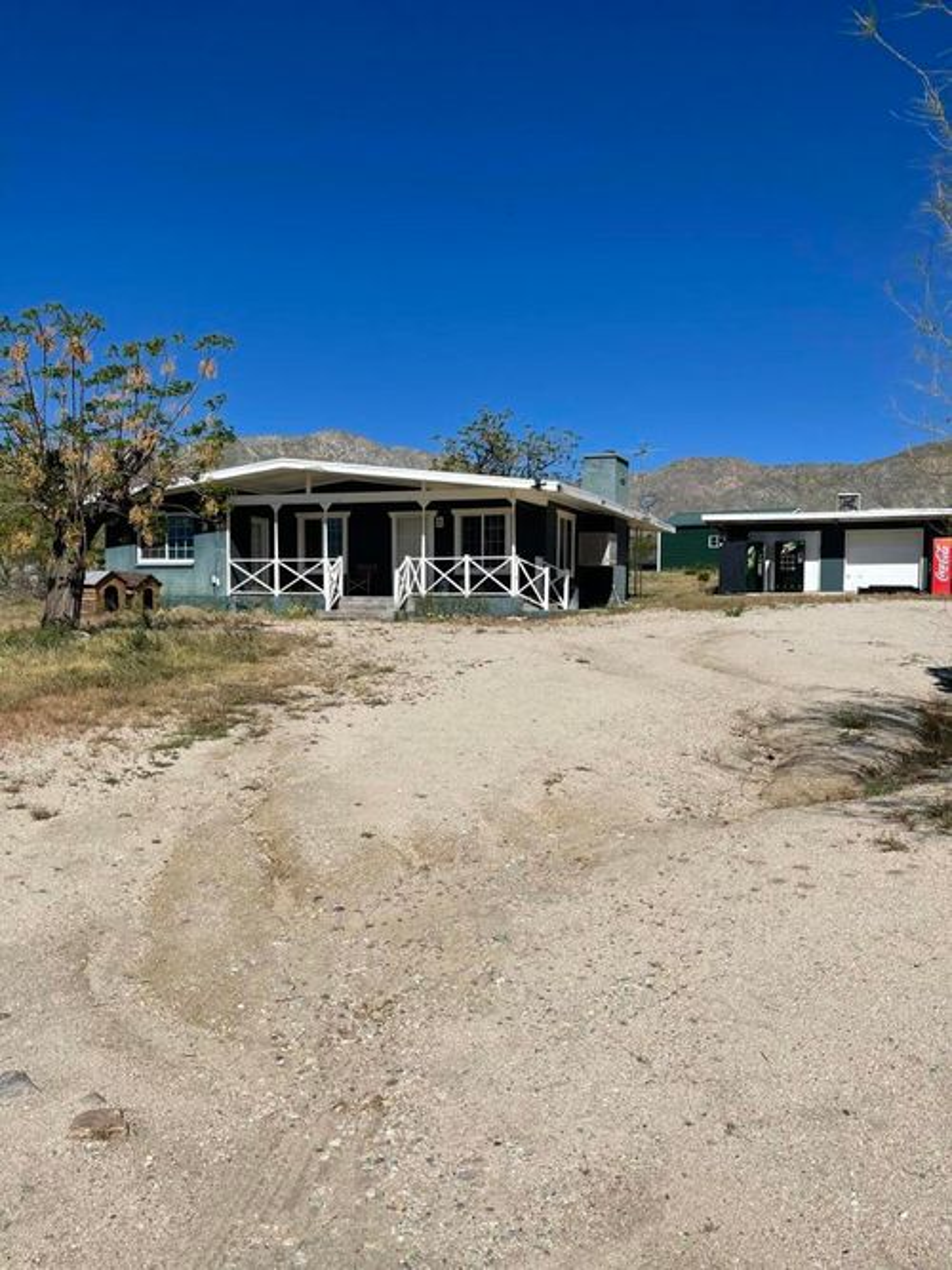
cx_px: 476
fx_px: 917
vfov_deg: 69.4
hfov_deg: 54.9
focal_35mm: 25
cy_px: 635
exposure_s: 1/7407
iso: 32
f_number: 1.6
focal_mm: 5.1
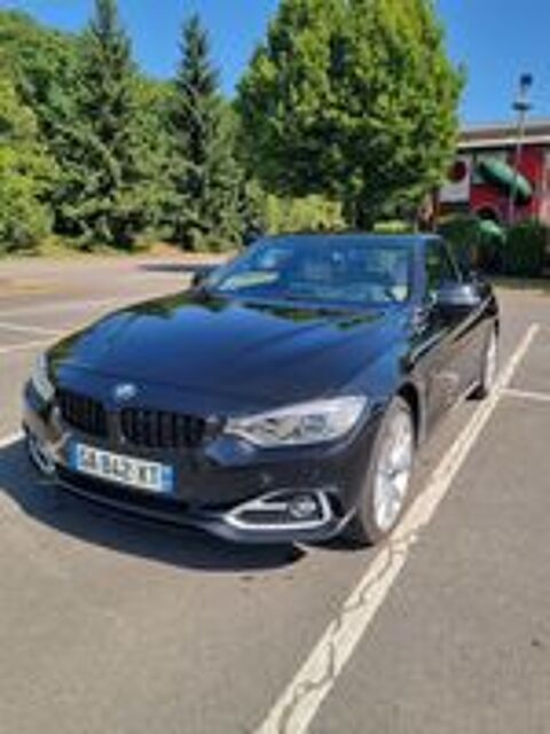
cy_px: 367
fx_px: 551
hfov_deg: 53.1
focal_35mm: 26
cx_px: 275
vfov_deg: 67.3
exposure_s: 1/1268
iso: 50
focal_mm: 5.4
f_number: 1.8
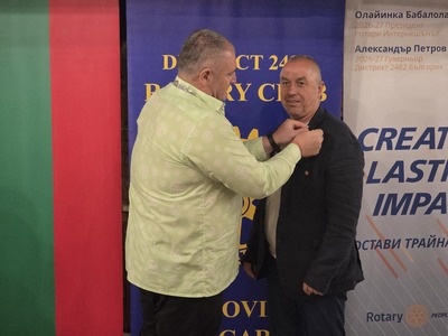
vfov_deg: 21.3
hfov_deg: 28.2
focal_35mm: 69
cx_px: 224
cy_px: 168
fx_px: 893
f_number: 2.4
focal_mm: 7.9
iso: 1250
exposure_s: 1/33.3
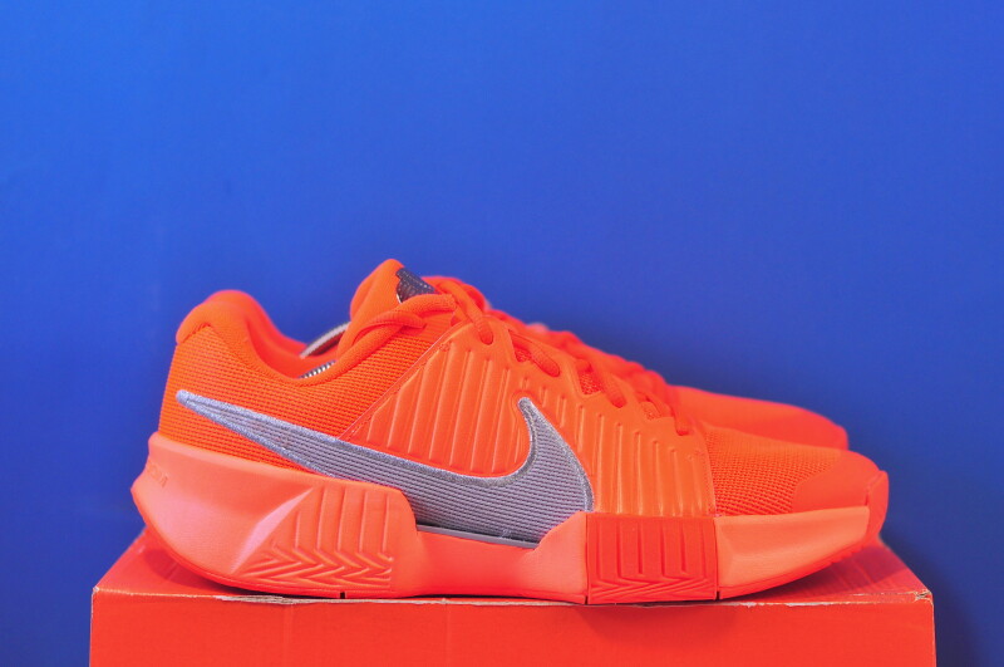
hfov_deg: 27.0
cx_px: 502
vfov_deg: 18.1
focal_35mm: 75
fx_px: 2089
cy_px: 334
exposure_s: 1/320
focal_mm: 50
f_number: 2.8
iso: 250
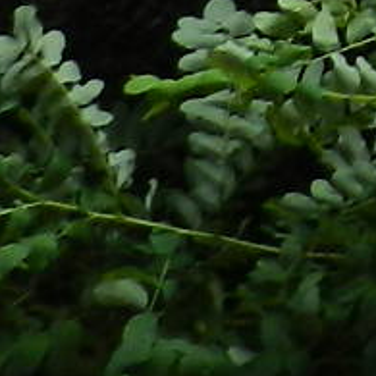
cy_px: -1068
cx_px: 1078
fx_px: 2630
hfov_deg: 7.3
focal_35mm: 214
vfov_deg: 6.7
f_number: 3.4
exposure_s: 1/250
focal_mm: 4
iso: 160
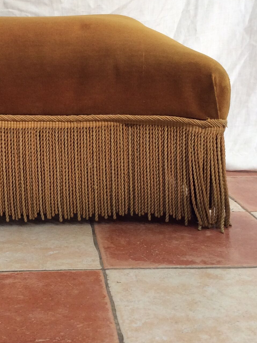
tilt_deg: -7.5
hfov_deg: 22.2
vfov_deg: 29.6
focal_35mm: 65
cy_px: 117
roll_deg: +1.6
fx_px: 643
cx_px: 45
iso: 32
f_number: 2.4
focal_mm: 3.3
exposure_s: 1/106
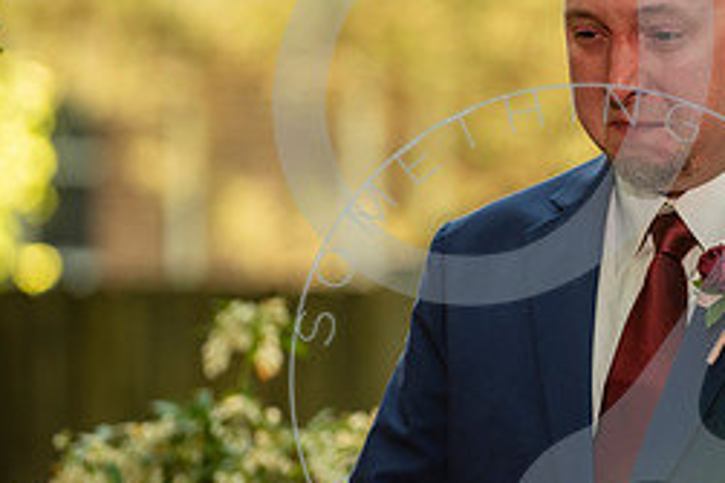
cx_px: 731
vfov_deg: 3.7
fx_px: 7446
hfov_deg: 5.6
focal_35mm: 370
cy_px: 137
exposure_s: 1/200
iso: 250
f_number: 2.8
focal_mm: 160
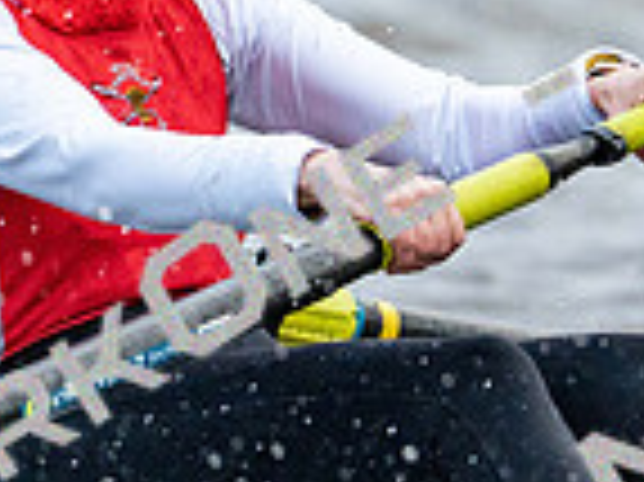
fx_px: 34407
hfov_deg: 1.1
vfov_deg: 0.8
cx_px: 1207
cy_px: 65
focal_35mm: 1851
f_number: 6.3
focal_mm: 474
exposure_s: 1/1600
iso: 4000
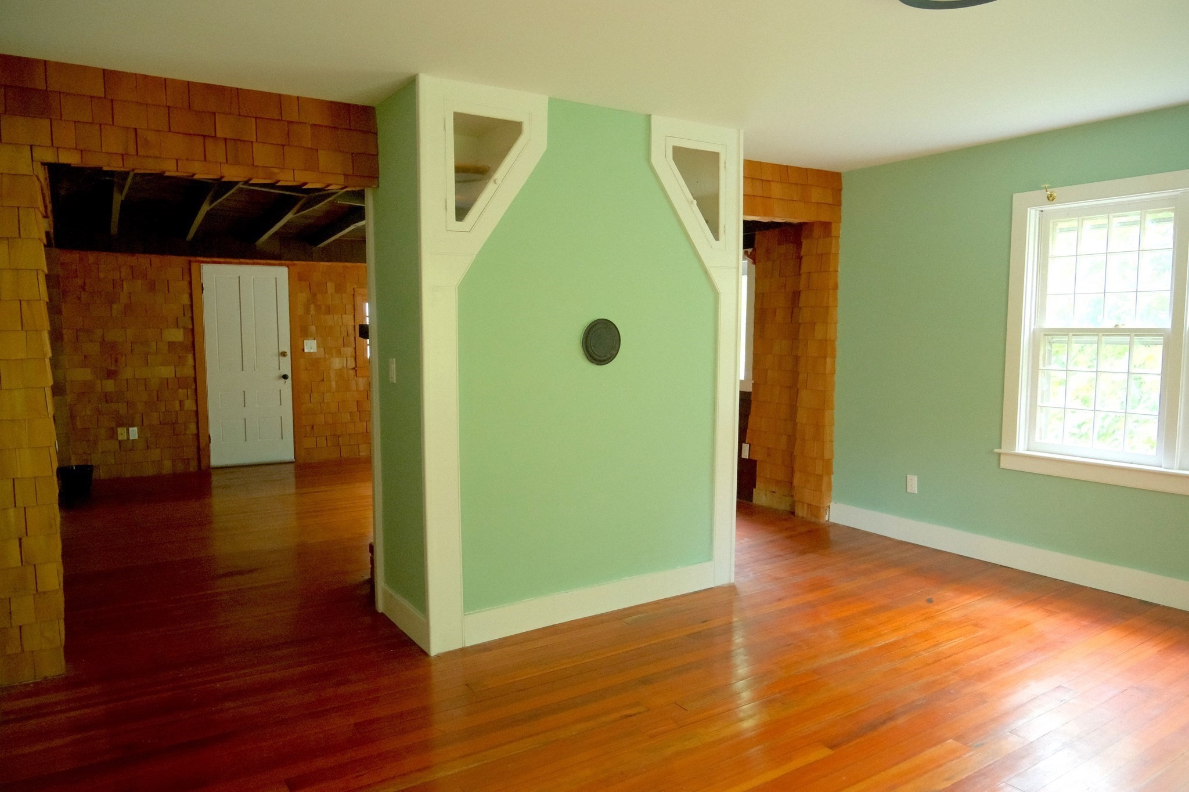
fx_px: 793
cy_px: 396
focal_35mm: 24
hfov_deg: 73.7
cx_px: 594
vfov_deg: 53.1
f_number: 2.8
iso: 2000
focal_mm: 16
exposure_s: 1/20
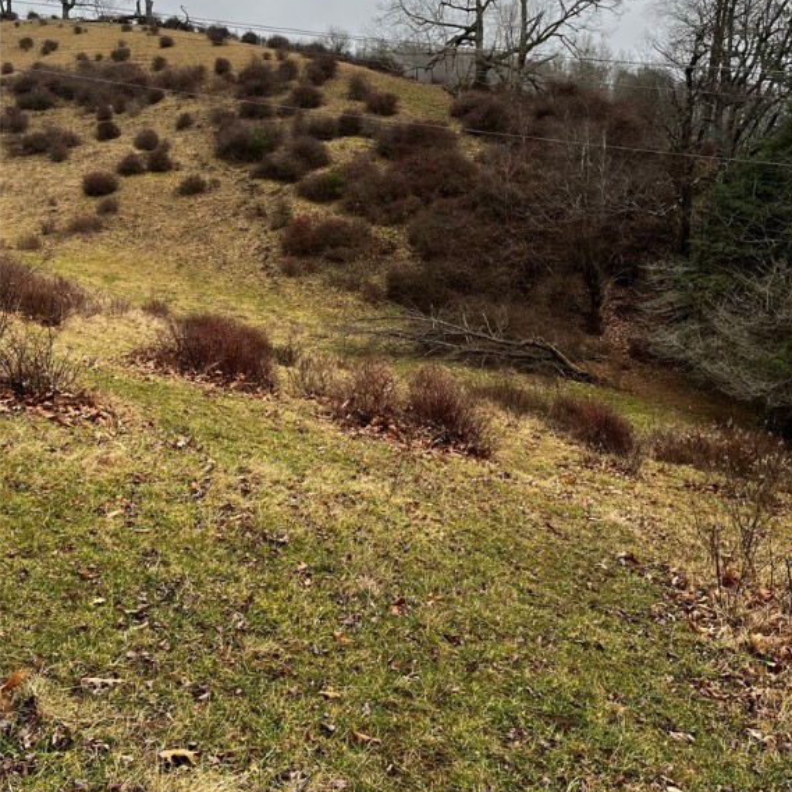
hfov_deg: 52.5
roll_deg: -0.9
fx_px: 802
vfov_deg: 52.5
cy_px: 361
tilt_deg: -12.7
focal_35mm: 31
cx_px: 399
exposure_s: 1/515
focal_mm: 5.1
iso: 50
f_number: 1.6
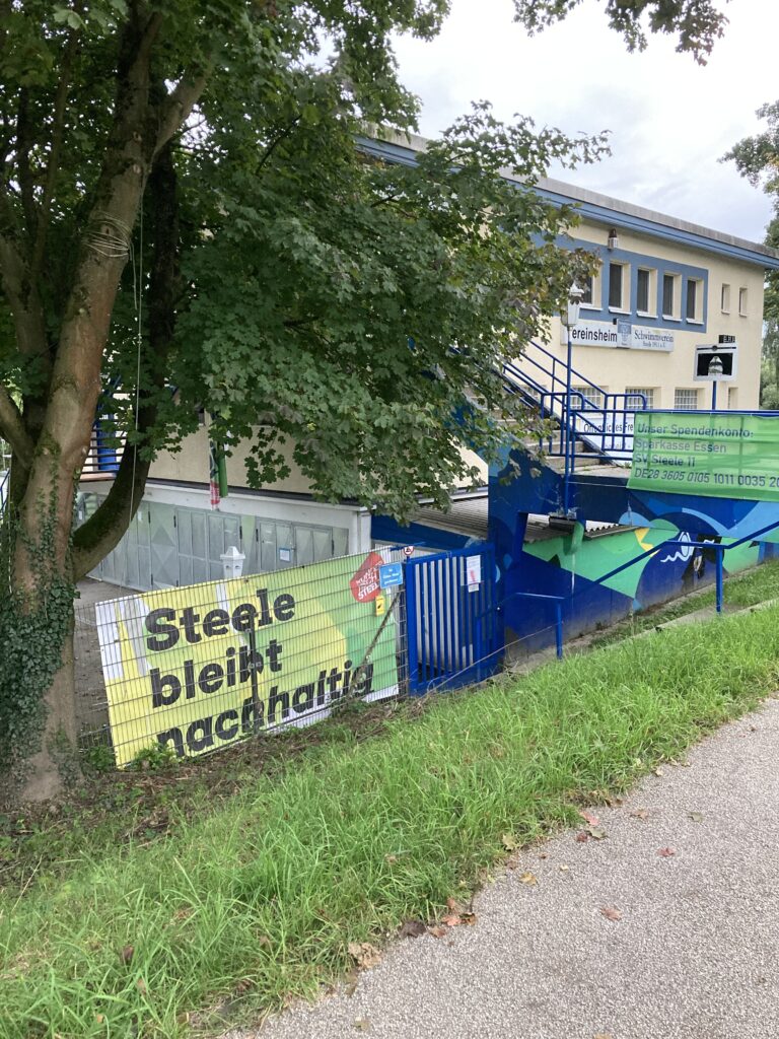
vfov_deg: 63.4
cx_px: 390
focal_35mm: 28
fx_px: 840
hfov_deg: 49.7
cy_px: 520
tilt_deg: -6.3
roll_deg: +1.8
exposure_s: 1/60
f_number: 1.8
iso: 320
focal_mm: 3.99
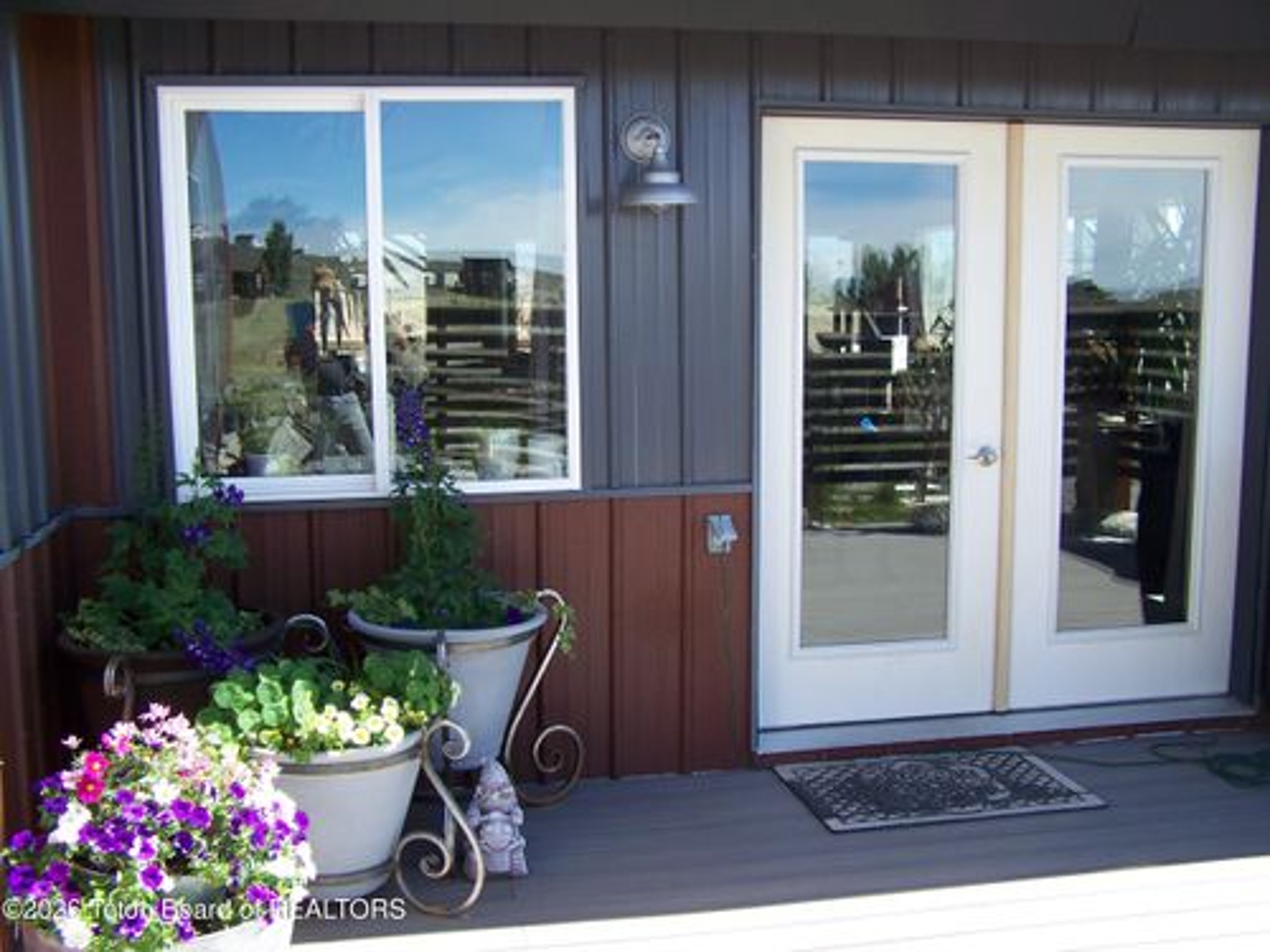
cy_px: 476
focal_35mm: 38
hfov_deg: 49.0
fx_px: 1394
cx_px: 635
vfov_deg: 37.7
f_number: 2.8
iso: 64
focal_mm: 6.3
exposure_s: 1/200
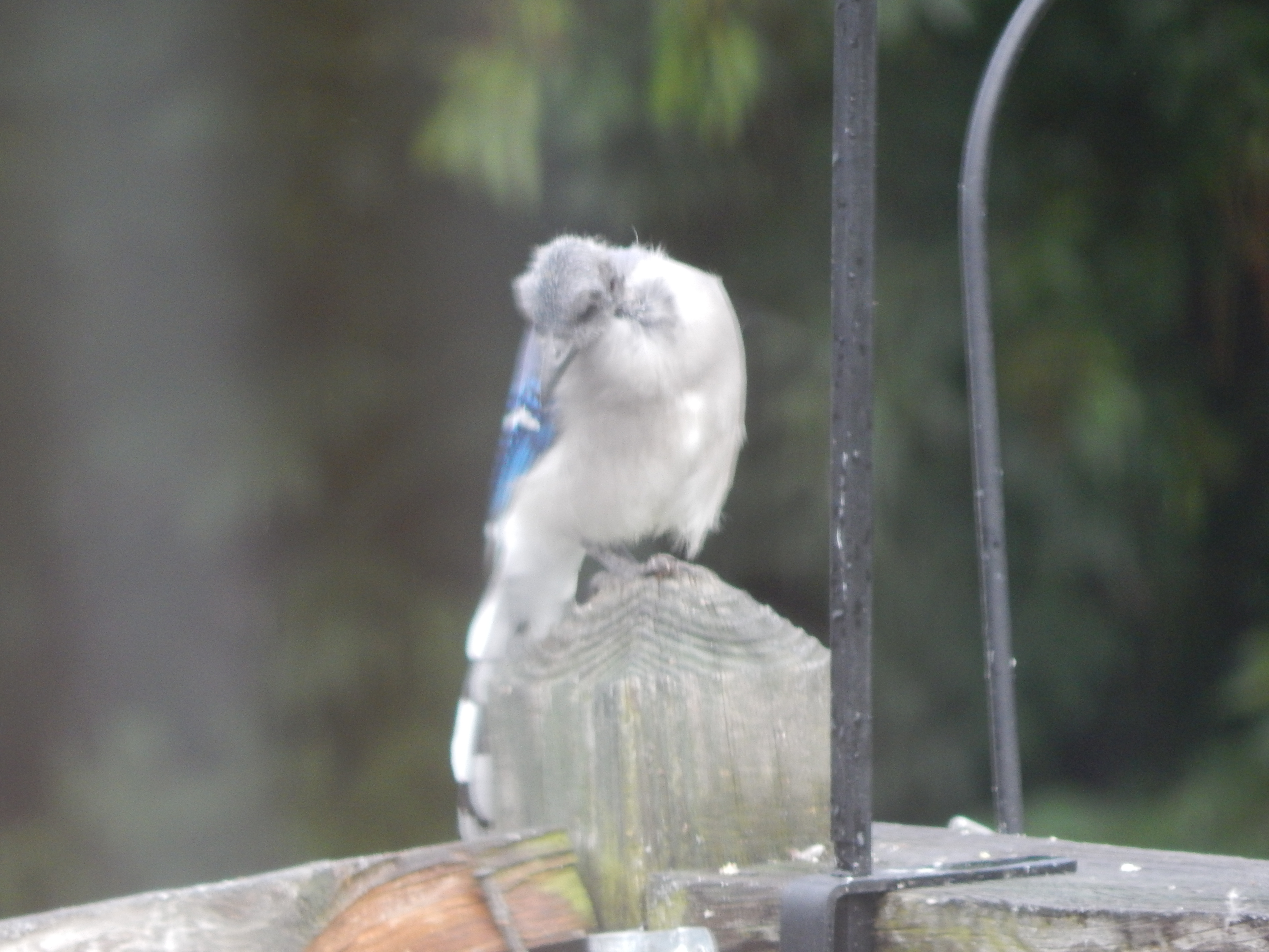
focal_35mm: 668
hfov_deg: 3.0
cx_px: 634
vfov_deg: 2.2
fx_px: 24488
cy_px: 476
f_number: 5.8
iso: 400
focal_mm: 120
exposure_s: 1/100
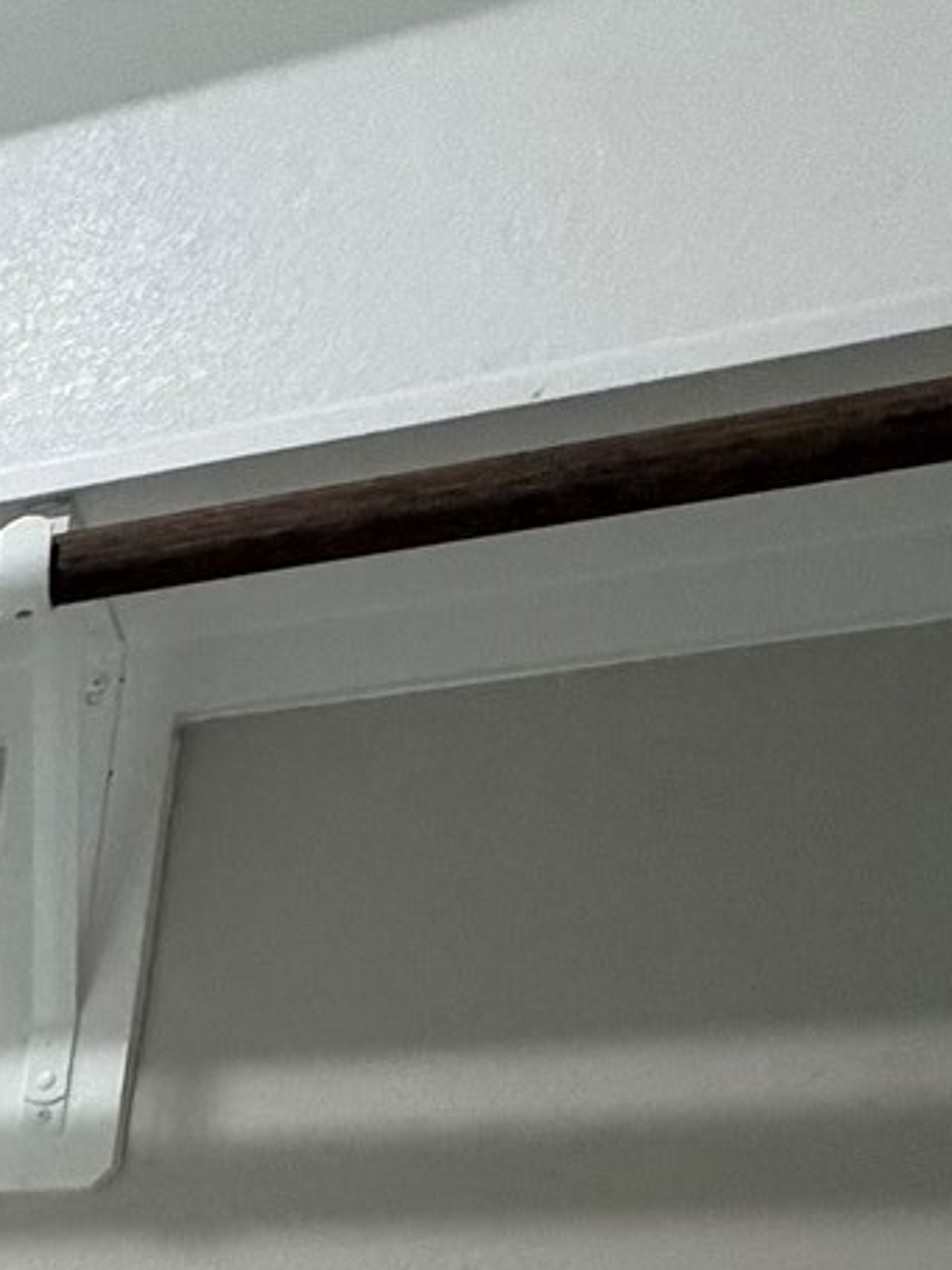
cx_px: -1108
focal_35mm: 63
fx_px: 2311
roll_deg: -0.3
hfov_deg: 16.1
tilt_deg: -12.6
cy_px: 1996
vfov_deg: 23.4
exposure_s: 1/120
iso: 320
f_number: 2.2
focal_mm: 2.22
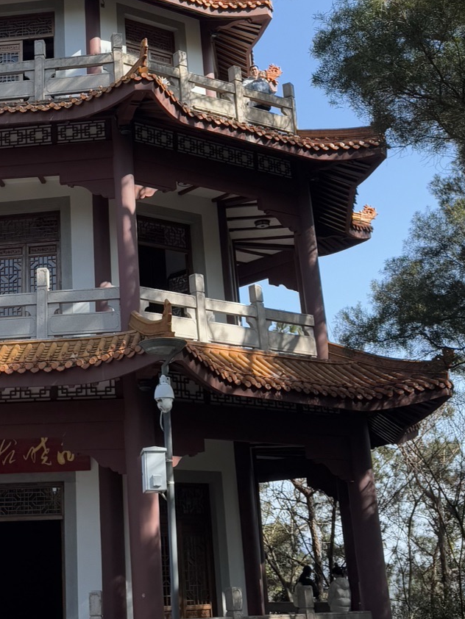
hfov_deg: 25.0
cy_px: 108
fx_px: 1020
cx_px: 65
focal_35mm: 57
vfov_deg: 32.7
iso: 80
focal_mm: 6.76
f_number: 1.78
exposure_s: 1/1637
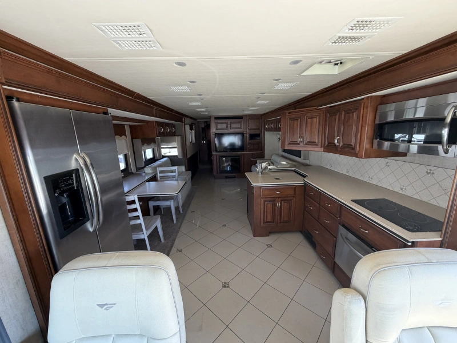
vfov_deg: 85.7
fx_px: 185
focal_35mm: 14
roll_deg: +0.3
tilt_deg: -14.2
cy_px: 172
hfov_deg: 102.1
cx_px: 228
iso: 200
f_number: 2.2
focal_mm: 2.22
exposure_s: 1/121
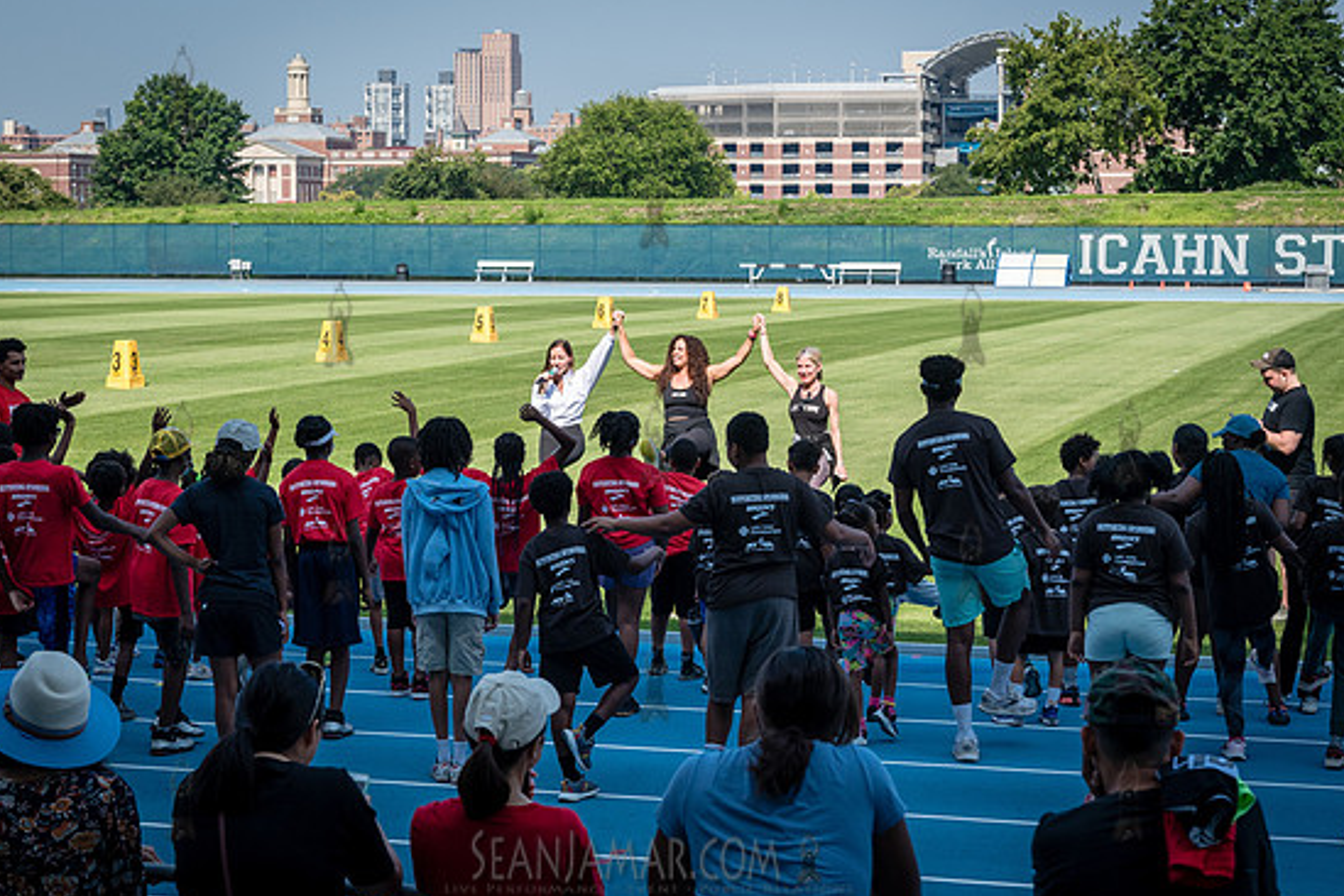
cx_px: 586
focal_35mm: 79
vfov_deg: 17.3
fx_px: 2949
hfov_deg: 25.7
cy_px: 417
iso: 400
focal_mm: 55
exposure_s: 1/1250
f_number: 5.6
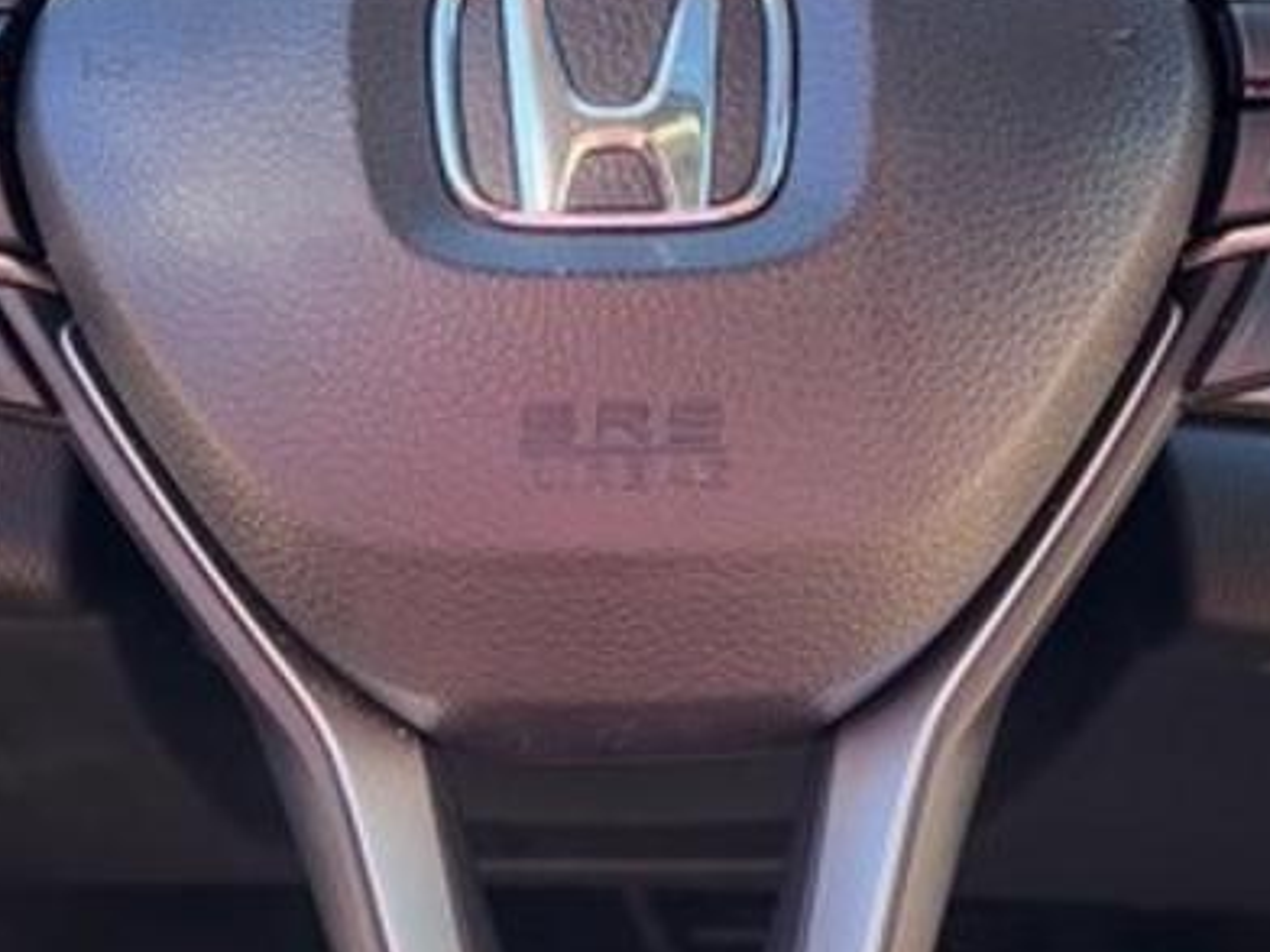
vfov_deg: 21.3
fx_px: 2495
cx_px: 596
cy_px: 185
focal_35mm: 68
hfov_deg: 28.6
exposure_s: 1/147
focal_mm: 5.4
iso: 40
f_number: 1.8
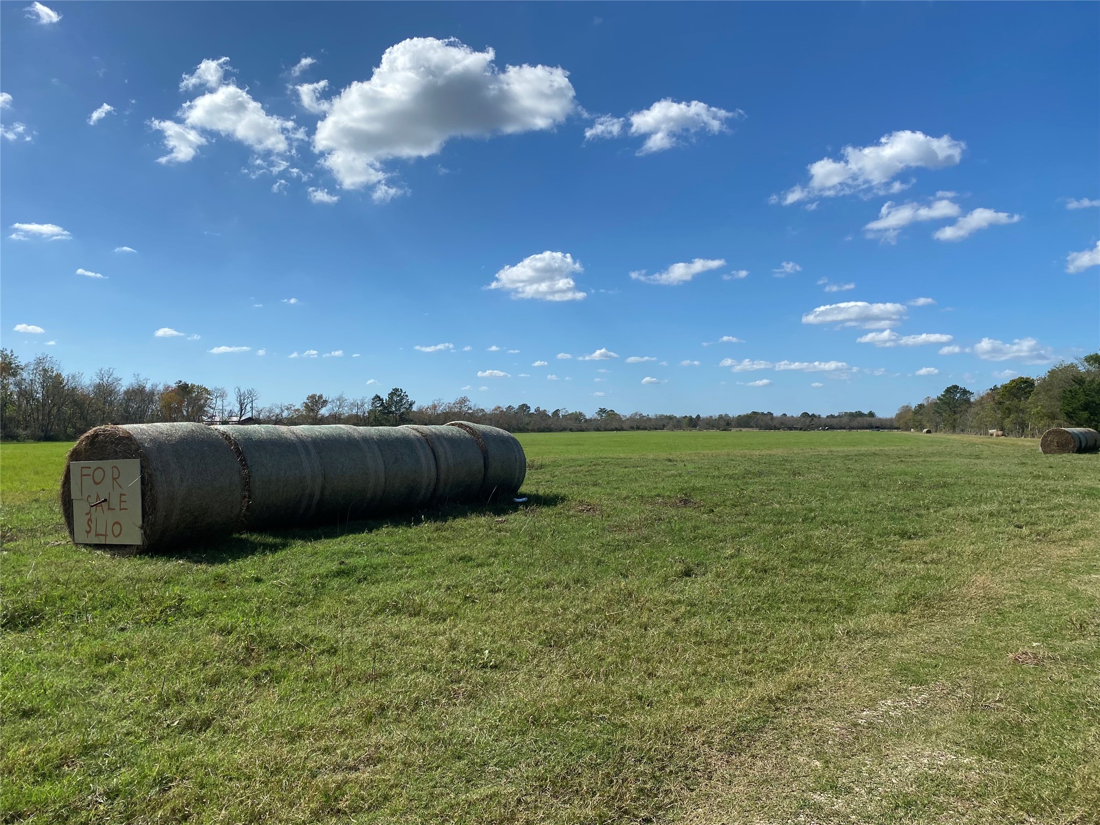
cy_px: 412
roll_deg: +0.7
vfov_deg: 53.1
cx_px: 550
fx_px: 826
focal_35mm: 26
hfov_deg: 67.3
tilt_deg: +1.1
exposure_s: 1/4444
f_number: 1.8
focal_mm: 4.25
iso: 32
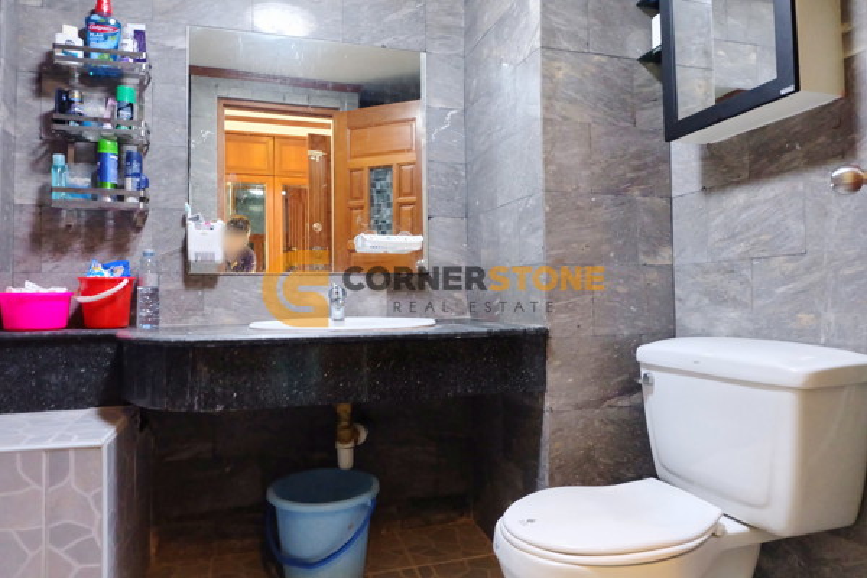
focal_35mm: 24
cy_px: 289
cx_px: 434
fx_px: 578
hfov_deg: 73.7
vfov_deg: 53.1
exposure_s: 1/27
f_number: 3.5
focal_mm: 16
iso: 3200
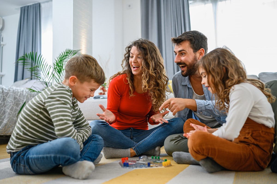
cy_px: 92
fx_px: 269
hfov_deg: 54.5
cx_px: 138
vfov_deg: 37.8
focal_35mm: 35
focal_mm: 35
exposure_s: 1/200
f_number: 2
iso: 320
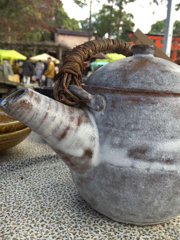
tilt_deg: -9.9
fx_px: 201
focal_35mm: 29
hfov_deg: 48.2
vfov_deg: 61.7
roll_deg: -2.5
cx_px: 90
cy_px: 120
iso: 32
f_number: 2.2
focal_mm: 4.15
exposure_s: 1/120
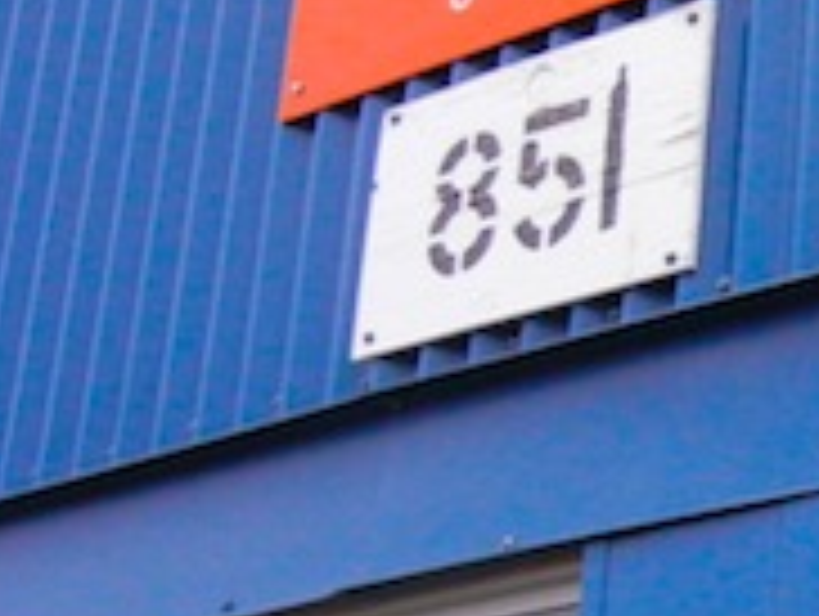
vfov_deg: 15.7
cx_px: 1228
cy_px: 400
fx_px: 2227
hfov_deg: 18.5
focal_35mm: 94
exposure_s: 1/542
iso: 800
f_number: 7
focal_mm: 5.4
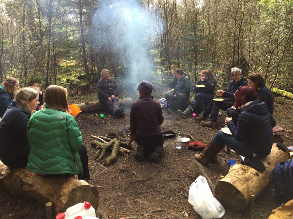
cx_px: 146
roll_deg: +1.6
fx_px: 245
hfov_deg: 61.7
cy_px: 110
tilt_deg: -12.3
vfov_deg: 48.2
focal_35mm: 29
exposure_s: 1/138
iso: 32
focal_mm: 4.15
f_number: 2.2
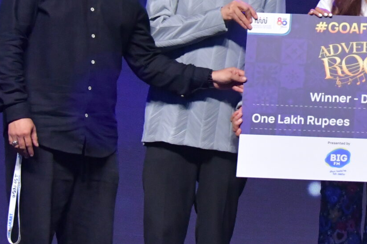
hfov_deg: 9.9
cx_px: 498
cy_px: 32
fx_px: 2080
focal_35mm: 204
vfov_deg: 6.7
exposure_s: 1/250
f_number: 9.5
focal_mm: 44
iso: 4500
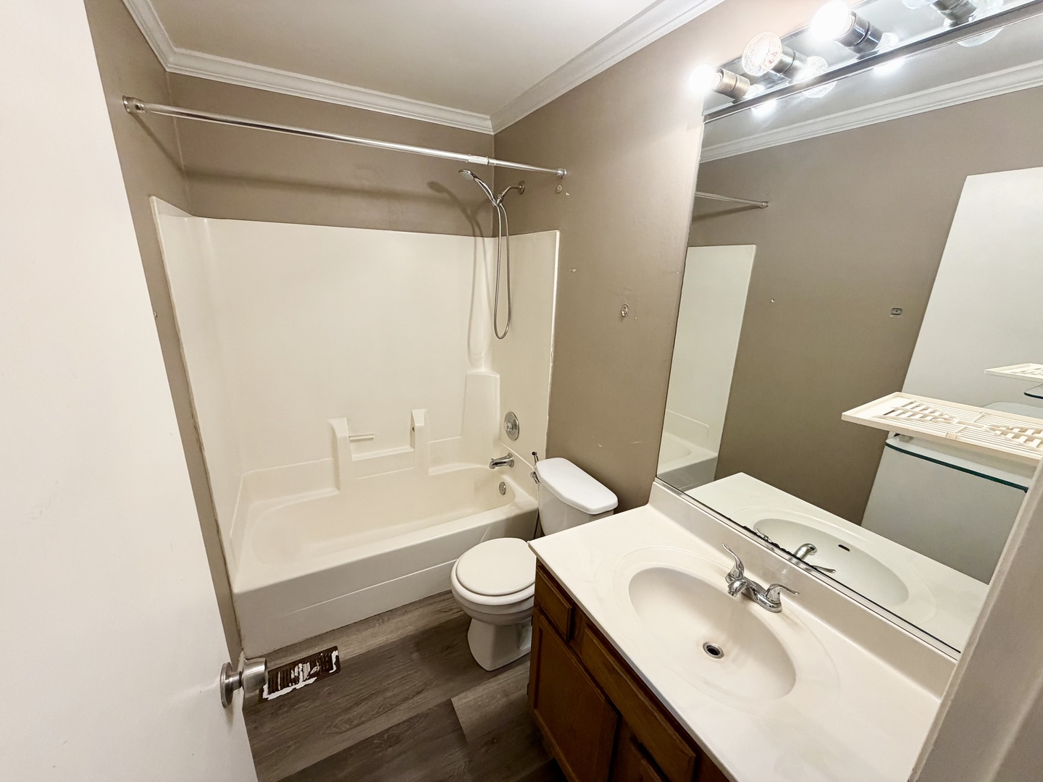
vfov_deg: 85.7
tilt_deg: -17.1
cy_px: 391
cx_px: 522
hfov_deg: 102.1
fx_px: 422
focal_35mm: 14
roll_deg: -2.1
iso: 250
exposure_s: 1/120
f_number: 2.2
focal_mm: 2.22
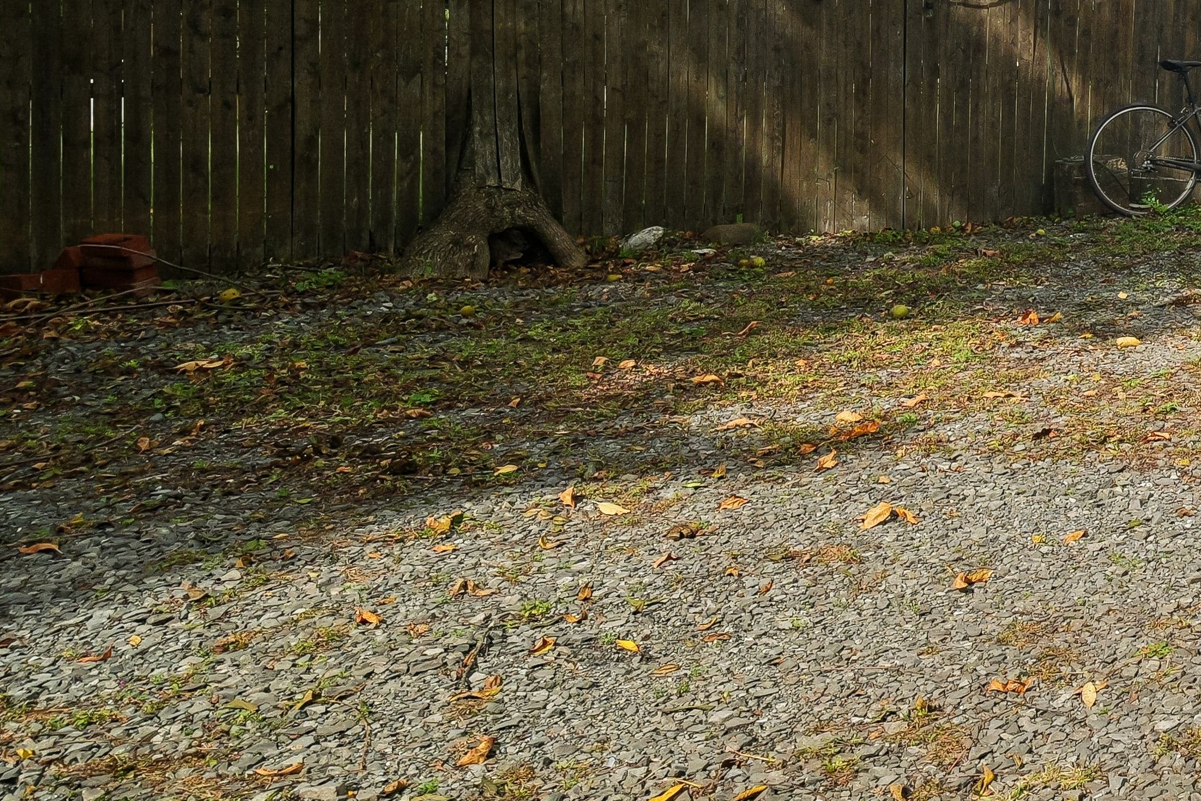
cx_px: 1685
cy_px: 49
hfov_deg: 23.9
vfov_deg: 18.8
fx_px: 2368
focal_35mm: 71
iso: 640
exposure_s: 1/1250
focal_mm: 24
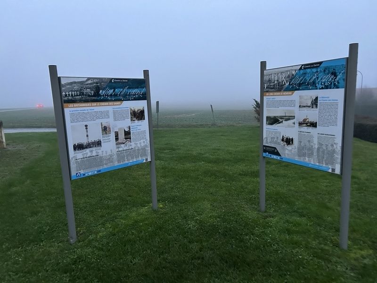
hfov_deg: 67.3
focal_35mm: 26
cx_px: 188
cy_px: 142
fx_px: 283
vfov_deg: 53.1
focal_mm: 5.7
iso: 640
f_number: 1.5
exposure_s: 1/40
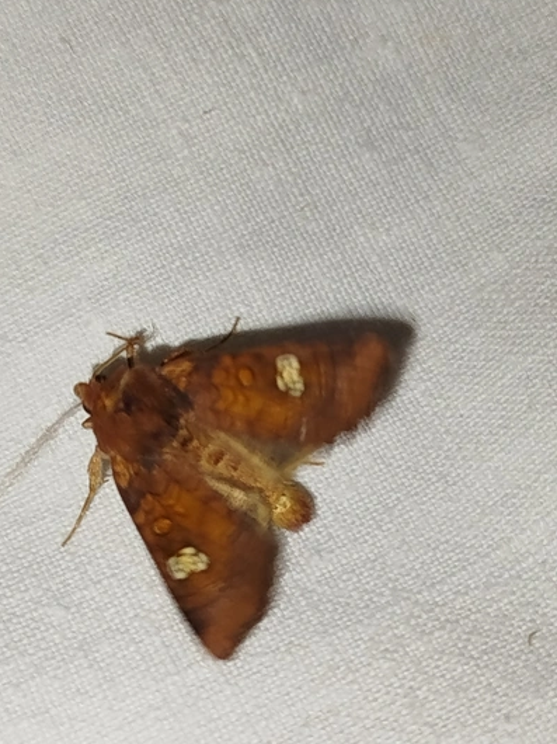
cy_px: 396
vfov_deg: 22.5
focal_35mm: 87
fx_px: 1868
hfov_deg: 17.0
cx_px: 255
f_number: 1.7
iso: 80
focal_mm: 5.31
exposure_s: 1/50
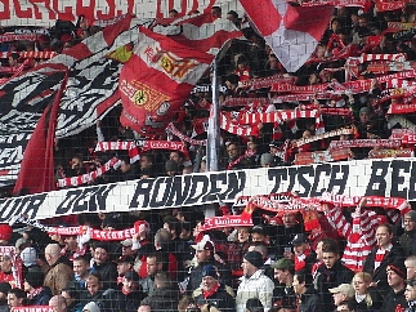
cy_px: 125
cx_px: 180
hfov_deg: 8.1
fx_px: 2955
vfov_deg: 6.0
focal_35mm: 246
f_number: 4.2
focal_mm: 19.8
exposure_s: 1/160
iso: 400
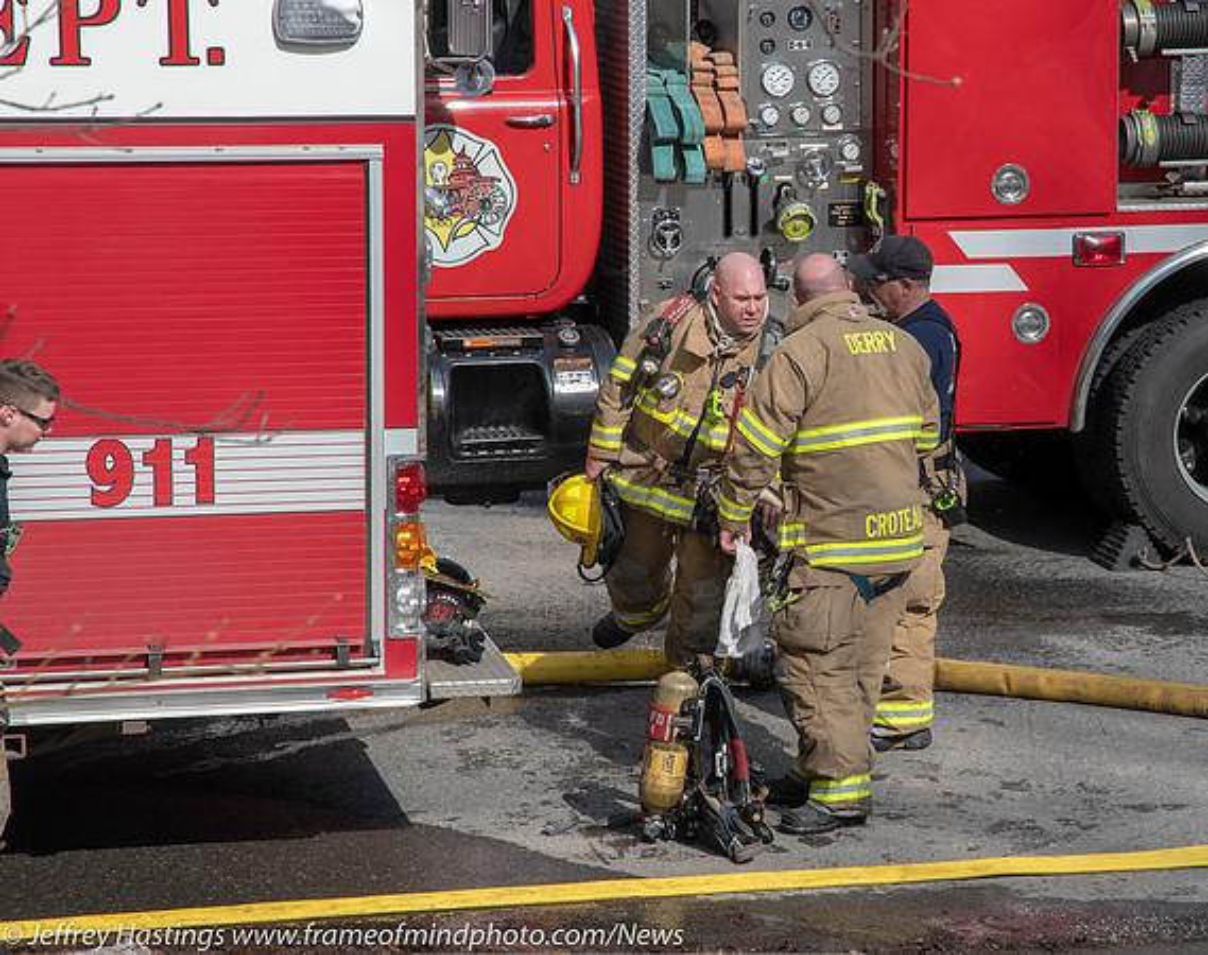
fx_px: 6178
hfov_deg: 11.1
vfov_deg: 8.8
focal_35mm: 174
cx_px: 901
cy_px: 472
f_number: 9
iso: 640
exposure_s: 1/1000
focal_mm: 80
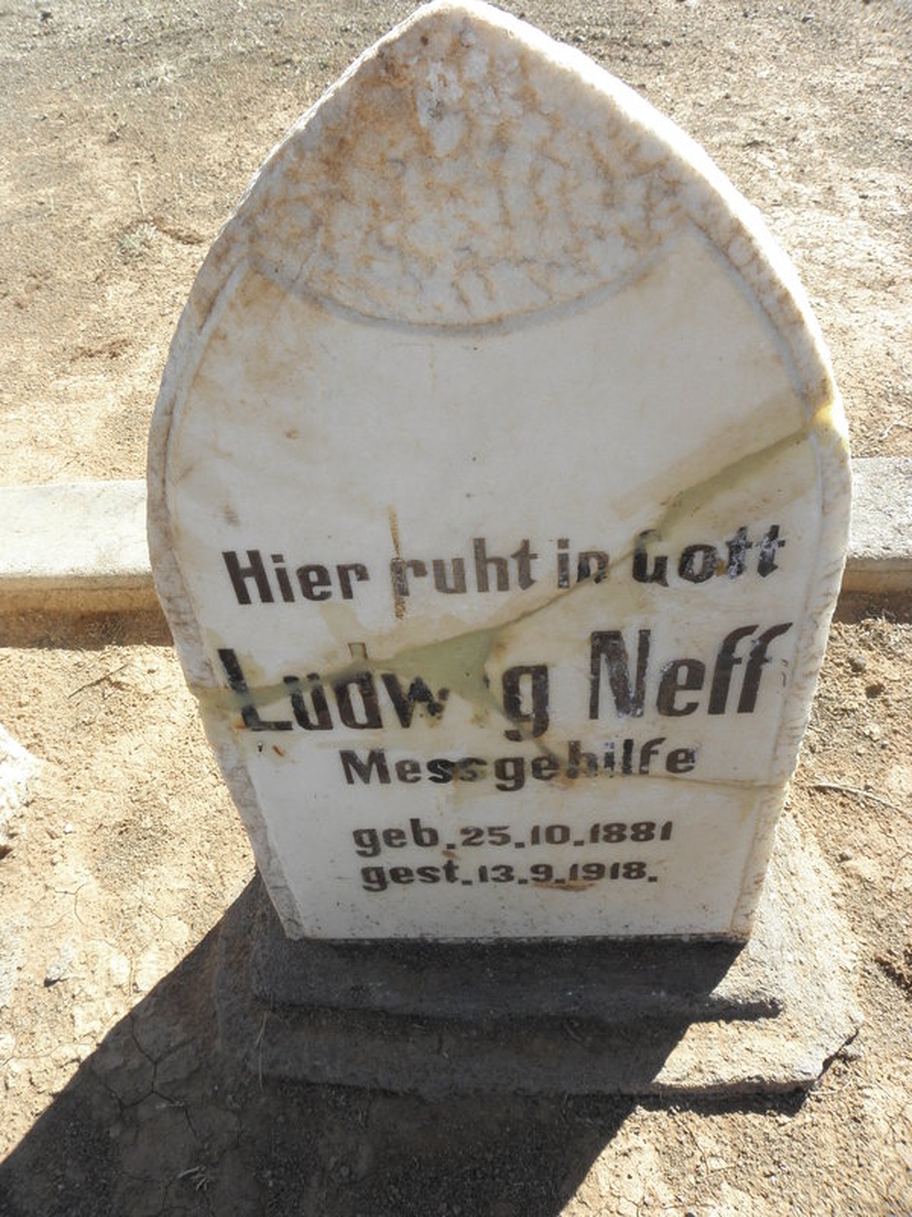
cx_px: 456
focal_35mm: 26
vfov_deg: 67.3
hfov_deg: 53.1
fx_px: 913
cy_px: 608
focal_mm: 4.6
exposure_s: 1/125
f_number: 5.6
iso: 64
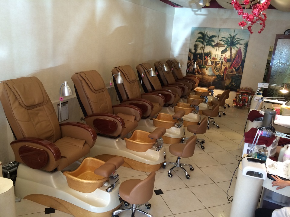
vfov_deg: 46.8
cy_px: 108
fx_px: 251
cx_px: 145
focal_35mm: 30
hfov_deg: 60.0
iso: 64
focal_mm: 4.12
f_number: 2.2
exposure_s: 1/30
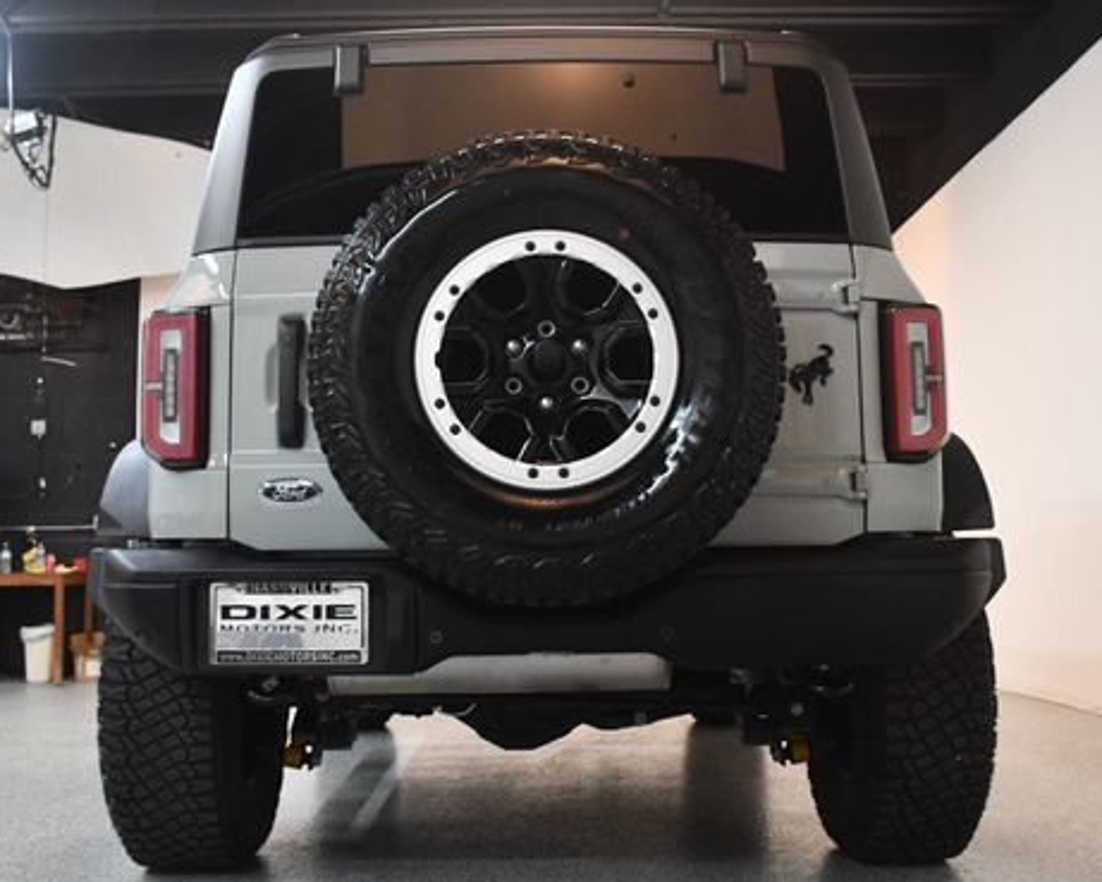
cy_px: 428
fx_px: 1403
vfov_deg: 34.9
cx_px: 543
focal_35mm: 43
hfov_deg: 42.9
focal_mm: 22
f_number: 3.5
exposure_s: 1/125
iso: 2500
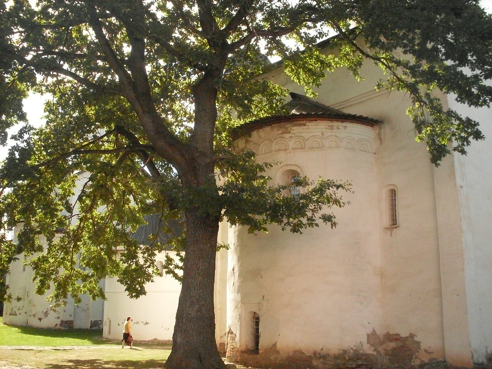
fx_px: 540
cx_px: 246
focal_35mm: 38
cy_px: 184
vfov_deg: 37.7
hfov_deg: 49.0
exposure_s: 1/350
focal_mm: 6.3
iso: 400
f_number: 8.4
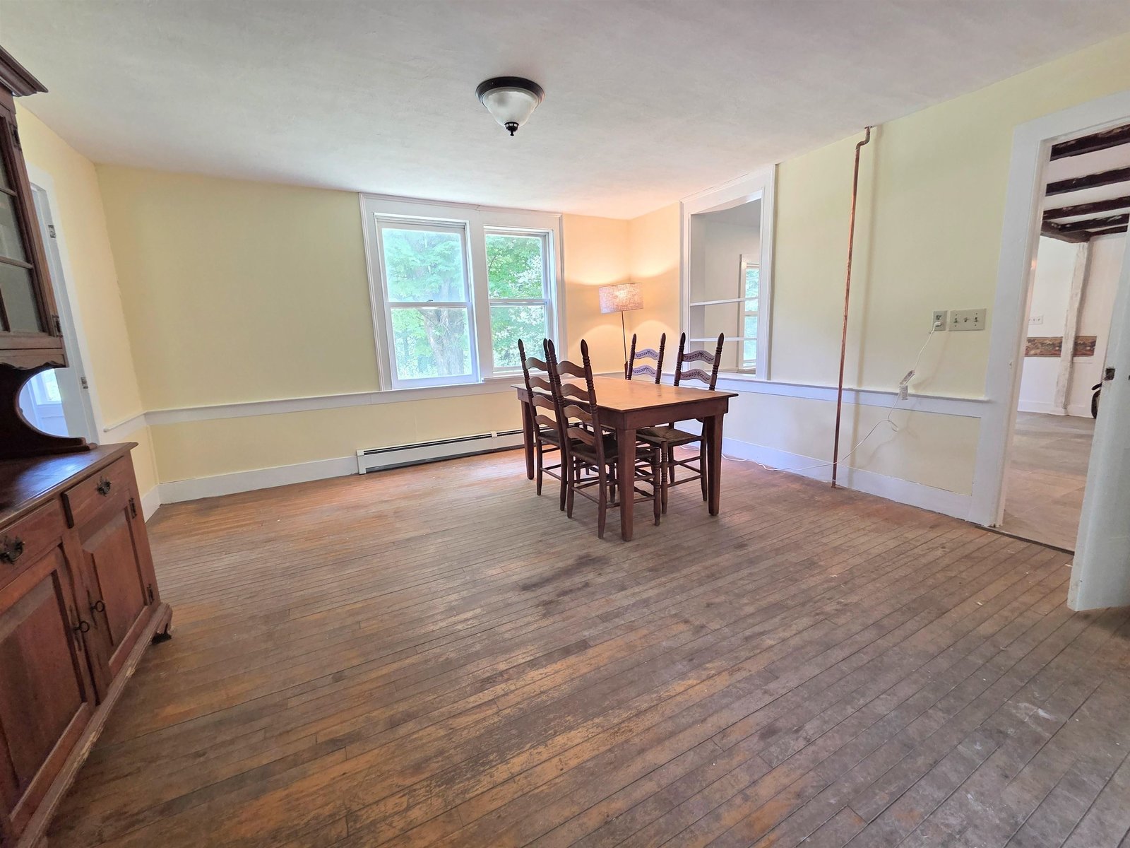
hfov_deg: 106.2
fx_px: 424
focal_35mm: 13
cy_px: 424
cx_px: 565
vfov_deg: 89.9
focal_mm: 2.2
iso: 160
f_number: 2.2
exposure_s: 1/60
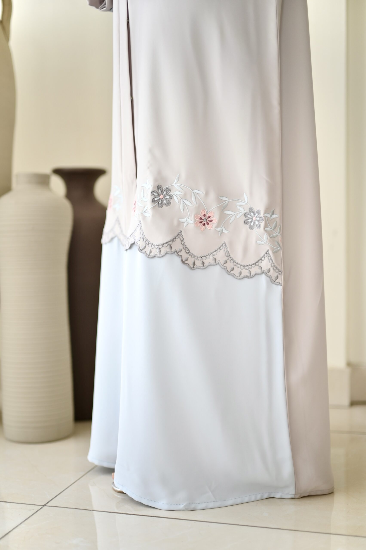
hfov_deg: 27.0
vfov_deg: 39.6
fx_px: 764
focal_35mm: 50
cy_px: 275
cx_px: 183
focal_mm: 50
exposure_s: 1/250
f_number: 1.6
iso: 125
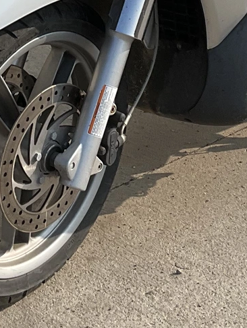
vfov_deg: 15.7
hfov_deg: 12.5
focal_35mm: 119
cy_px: -104
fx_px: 1131
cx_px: 105
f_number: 1.8
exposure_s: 1/1675
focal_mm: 3
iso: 25
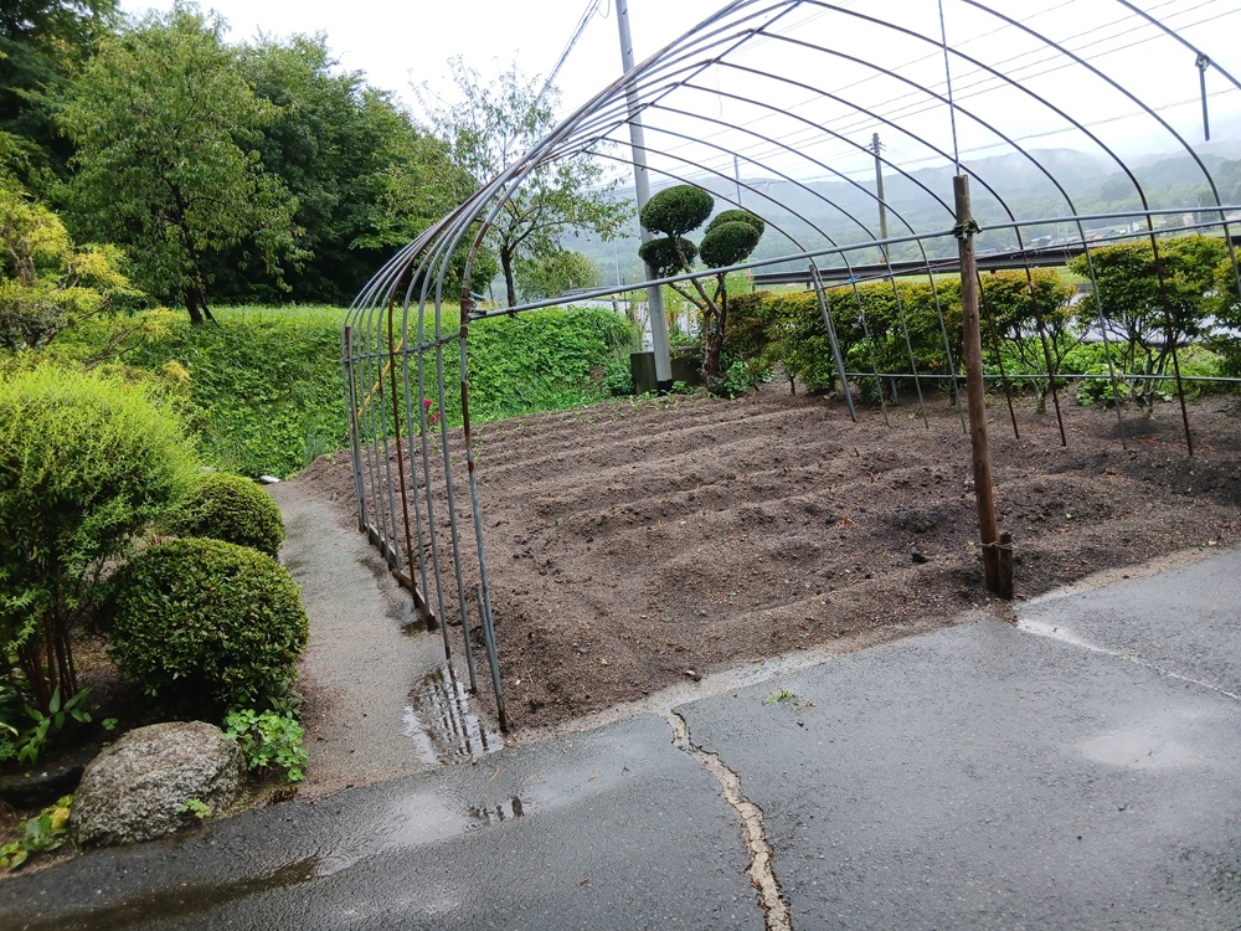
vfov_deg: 53.1
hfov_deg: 67.3
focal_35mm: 26
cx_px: 620
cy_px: 466
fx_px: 932
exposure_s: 1/100
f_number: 1.8
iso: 25
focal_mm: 3.86
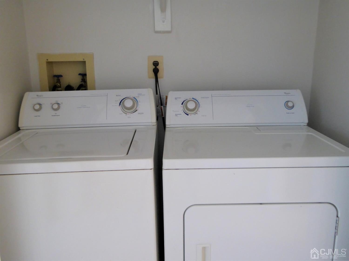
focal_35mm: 29
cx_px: 174
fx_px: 292
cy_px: 130
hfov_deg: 61.7
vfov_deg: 48.2
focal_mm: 5
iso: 400
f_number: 3.5
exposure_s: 1/6
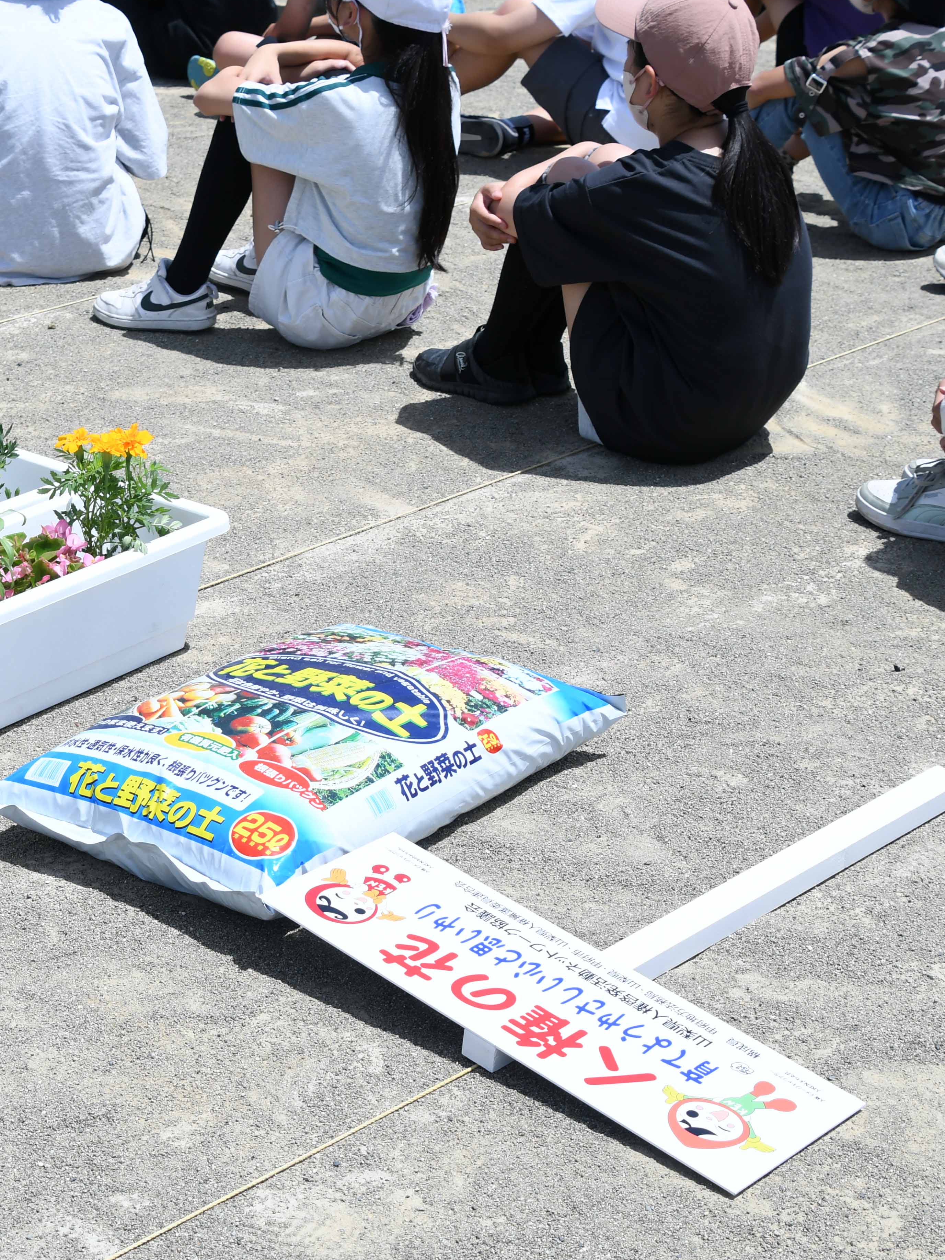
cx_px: 280
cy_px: 633
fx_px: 2548
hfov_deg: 20.9
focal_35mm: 70
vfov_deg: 27.8
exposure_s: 1/500
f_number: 7.1
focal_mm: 32
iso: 100
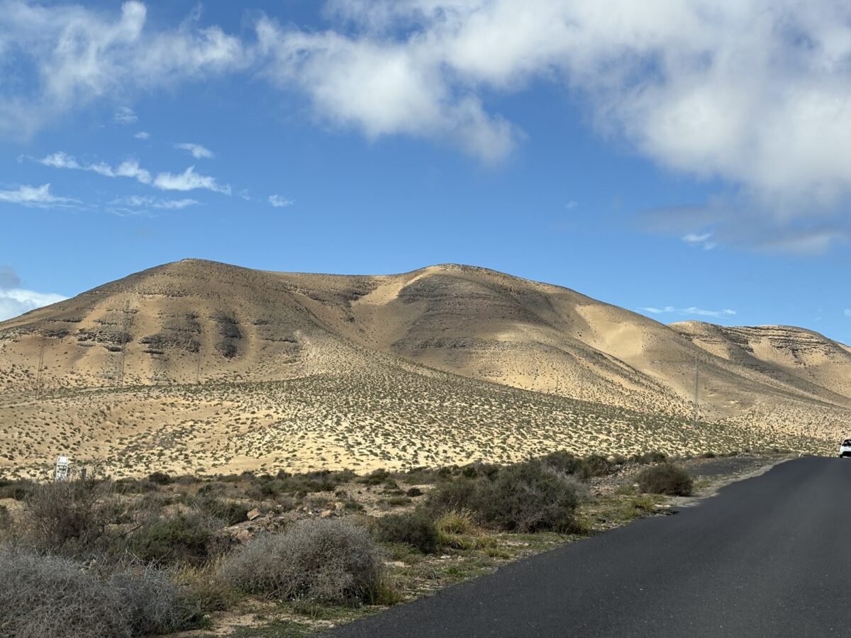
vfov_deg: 28.0
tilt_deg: +5.6
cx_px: 426
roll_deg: -2.0
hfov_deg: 36.8
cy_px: 319
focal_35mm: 52
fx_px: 1278
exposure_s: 1/4630
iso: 32
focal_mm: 5.96
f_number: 1.6
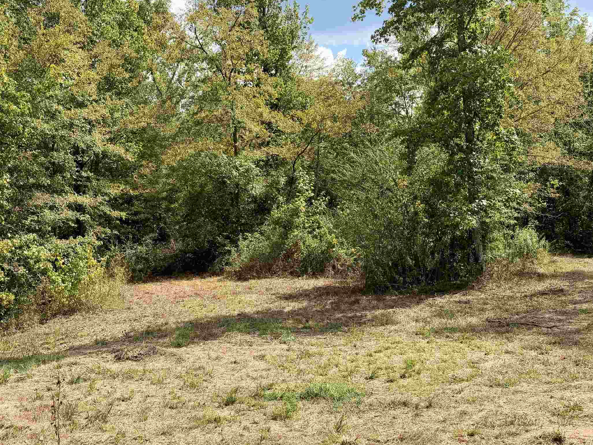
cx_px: 217
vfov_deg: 39.6
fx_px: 617
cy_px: 235
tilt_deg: +2.6
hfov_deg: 50.8
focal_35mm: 36
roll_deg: +0.6
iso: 80
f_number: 1.78
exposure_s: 1/2611
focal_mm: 6.76
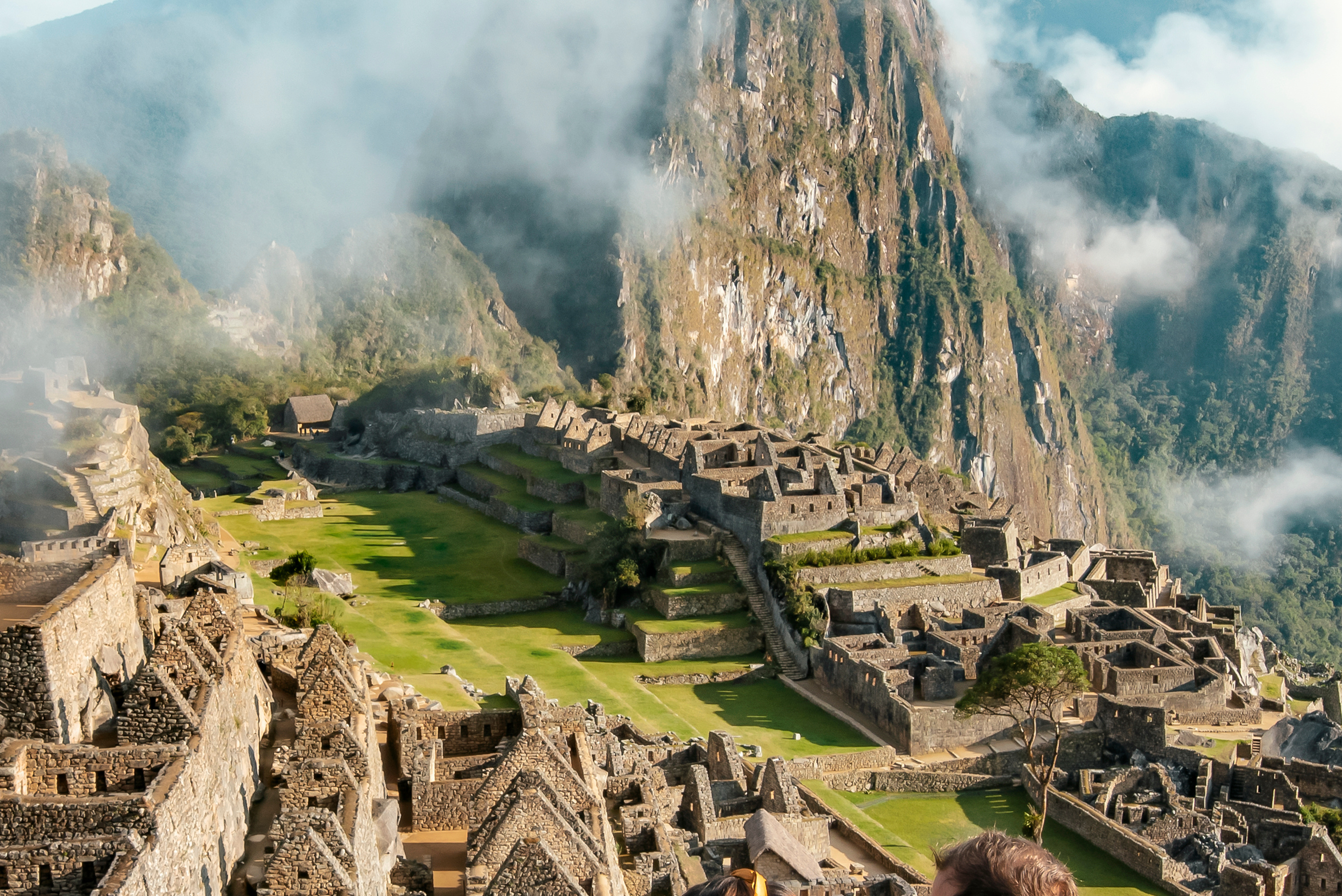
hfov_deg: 41.2
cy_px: 690
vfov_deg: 28.2
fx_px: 1753
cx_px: 419
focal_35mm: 47
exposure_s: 1/160
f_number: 13
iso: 125
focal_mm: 21
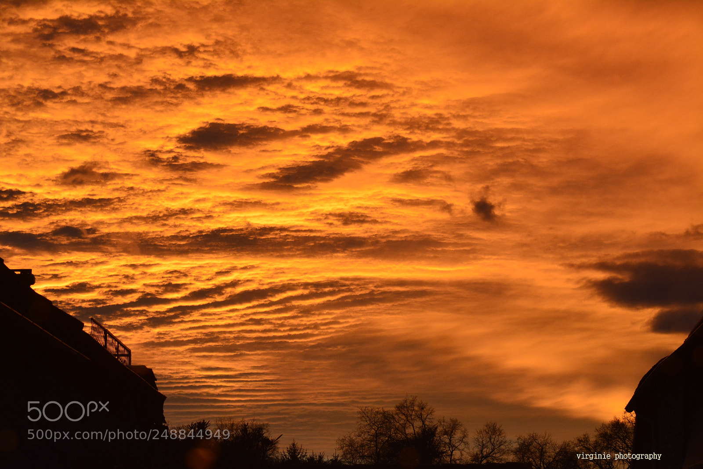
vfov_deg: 13.1
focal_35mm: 105
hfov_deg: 19.4
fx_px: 2051
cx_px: 352
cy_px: 234
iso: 800
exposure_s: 1/125
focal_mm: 70
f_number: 9
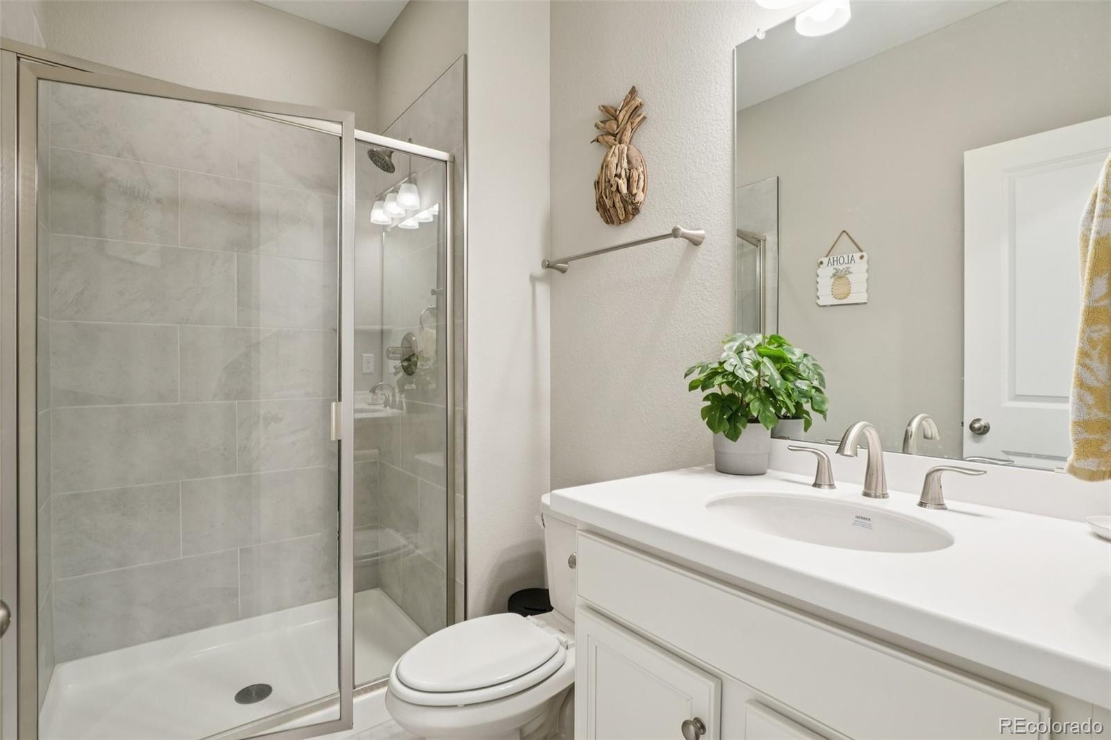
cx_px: 556
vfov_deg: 72.0
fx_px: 509
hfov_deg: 95.0
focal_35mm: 16
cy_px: 370
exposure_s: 1/15
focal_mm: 11
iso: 400
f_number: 8
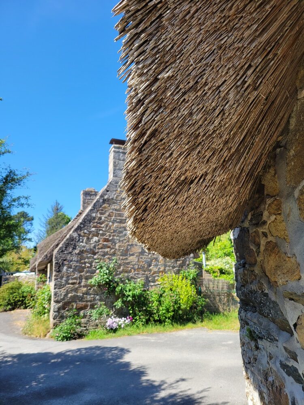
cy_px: 202
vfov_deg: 67.3
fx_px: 304
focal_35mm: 26
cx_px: 152
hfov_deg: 53.1
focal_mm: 5.4
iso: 40
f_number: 1.8
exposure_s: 1/909
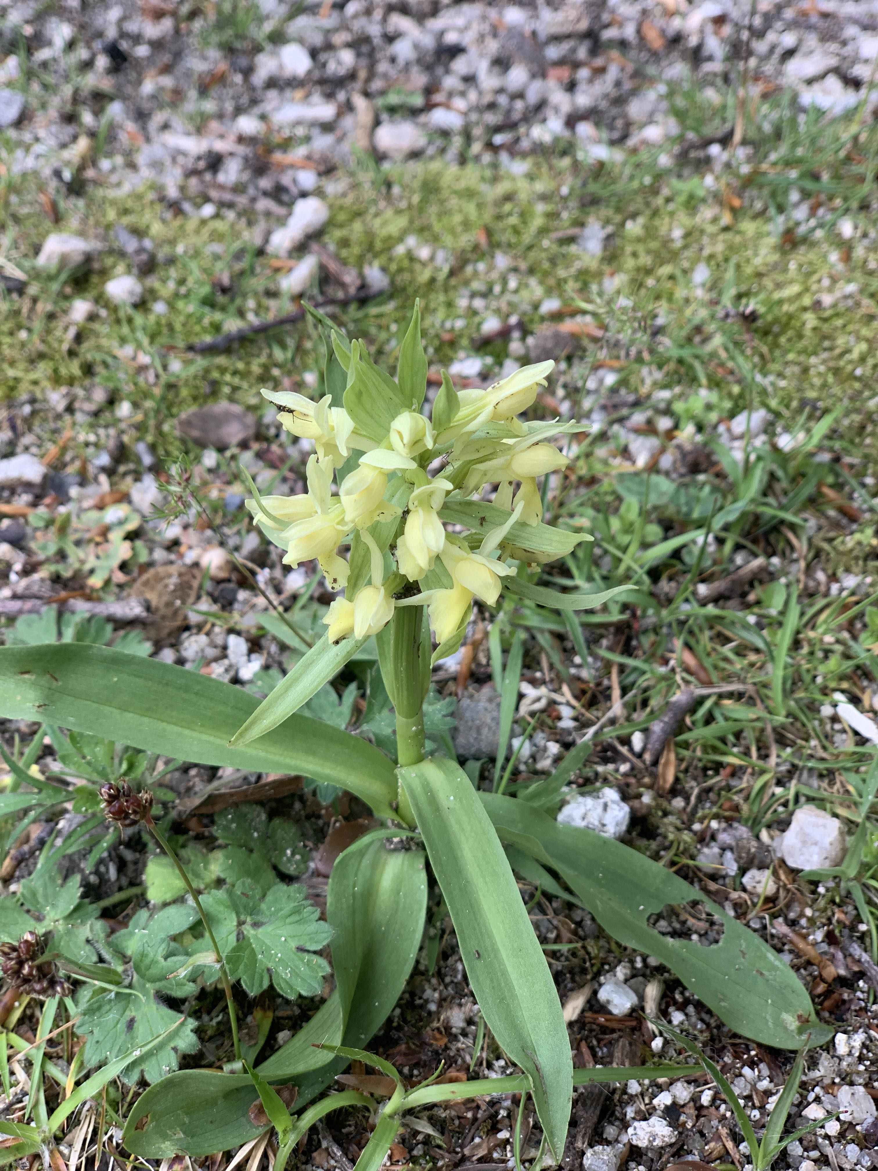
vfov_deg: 36.8
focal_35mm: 52
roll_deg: +3.4
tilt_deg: -39.4
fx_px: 1759
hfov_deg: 28.0
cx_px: 439
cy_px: 586
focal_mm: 6
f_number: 2.4
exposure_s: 1/122
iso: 20
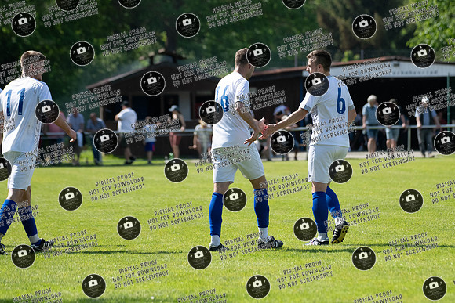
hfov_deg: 7.8
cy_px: 125
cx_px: 272
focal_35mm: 265
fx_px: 3354
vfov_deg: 5.2
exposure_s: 1/5000
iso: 1250
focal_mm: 220
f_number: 5.6
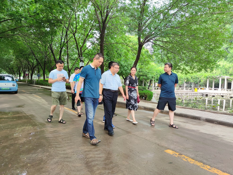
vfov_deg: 56.8
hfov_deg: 71.6
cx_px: 116
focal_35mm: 24
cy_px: 88
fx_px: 162
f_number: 1.69
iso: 50
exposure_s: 1/232
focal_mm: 6.72
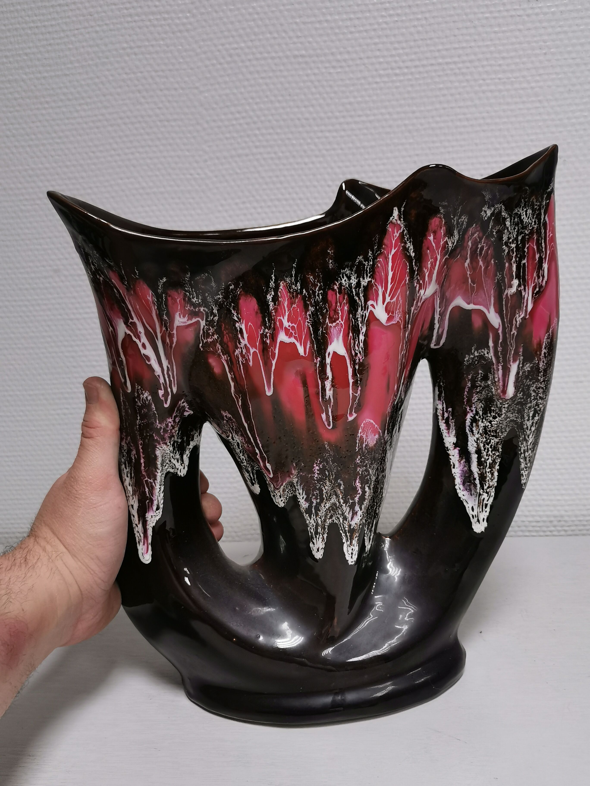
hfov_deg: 41.8
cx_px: 295
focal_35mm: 34
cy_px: 393
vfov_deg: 54.0
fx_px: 773
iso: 160
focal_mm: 5.58
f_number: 1.8
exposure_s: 1/100
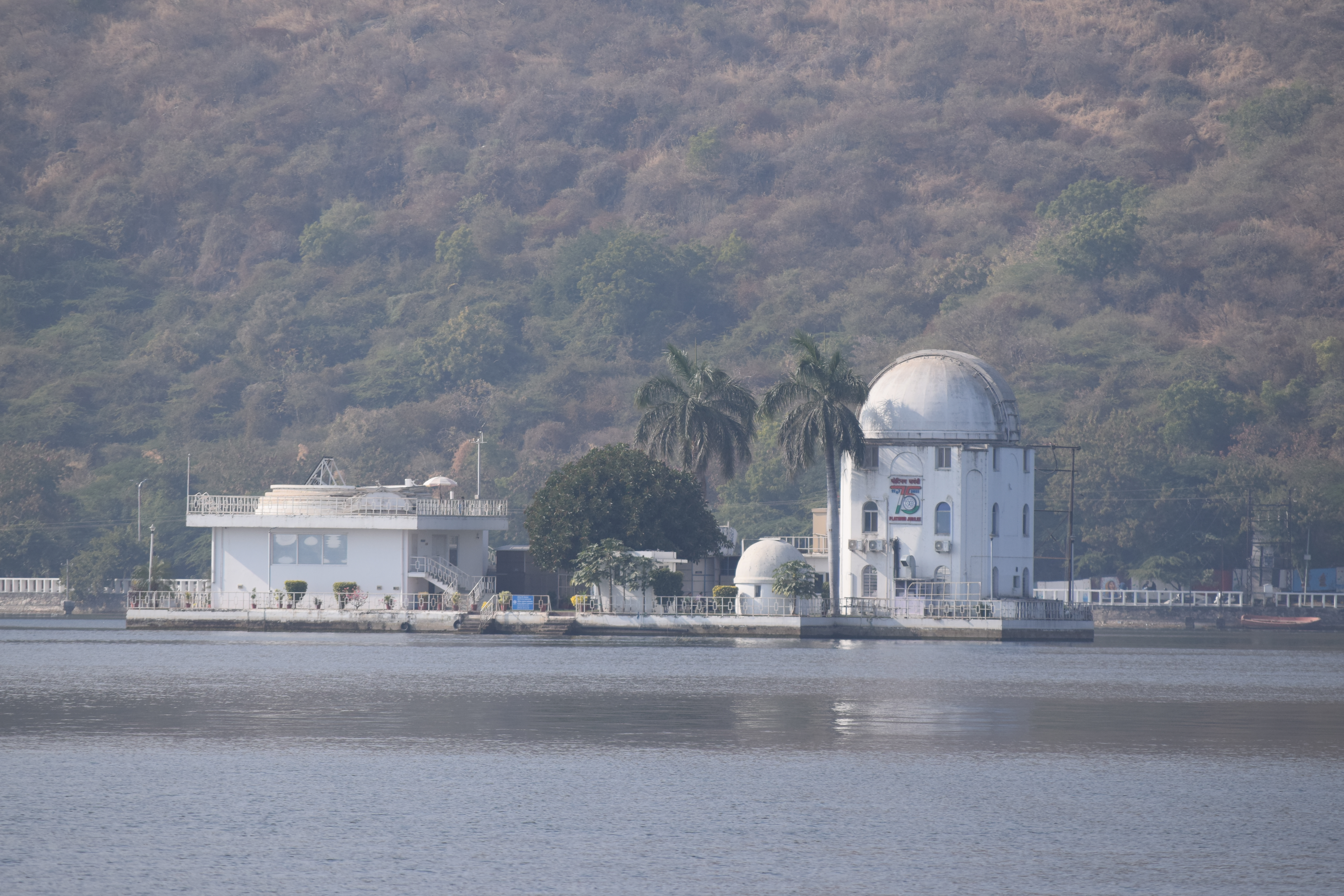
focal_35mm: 300
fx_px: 11199
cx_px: 672
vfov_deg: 4.6
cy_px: 448
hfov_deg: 6.9
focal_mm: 200
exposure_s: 1/1600
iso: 400
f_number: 7.1
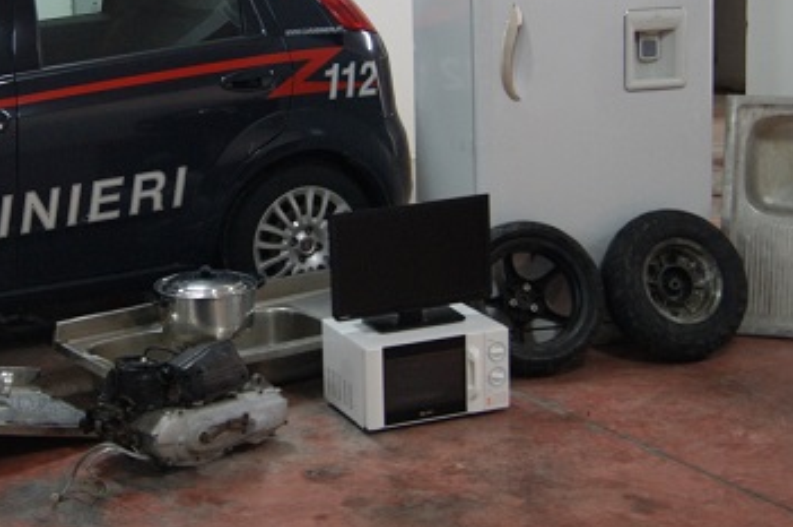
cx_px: 200
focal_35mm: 66
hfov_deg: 30.1
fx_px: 1452
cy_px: 122
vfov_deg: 20.4
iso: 400
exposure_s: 1/13
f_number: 4
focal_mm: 24
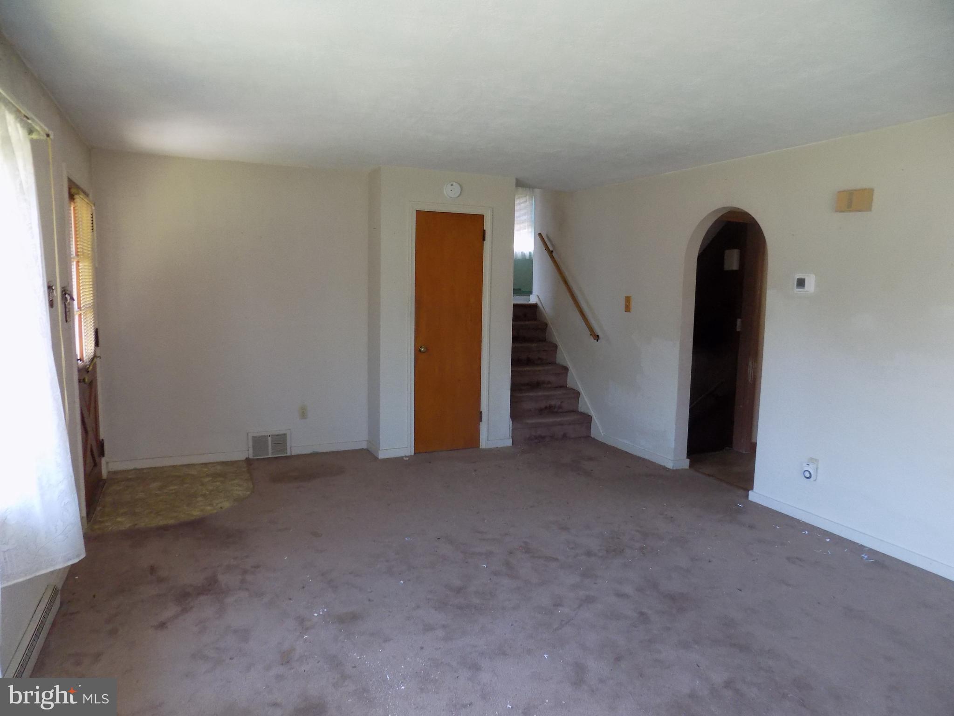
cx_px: 477
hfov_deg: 73.9
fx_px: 634
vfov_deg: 58.9
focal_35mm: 23
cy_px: 358
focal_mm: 4
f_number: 3.1
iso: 250
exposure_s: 1/30
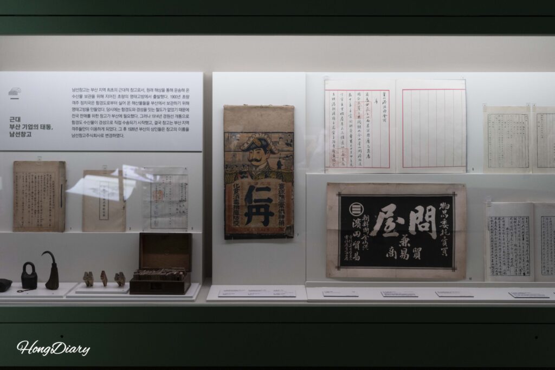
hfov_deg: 43.6
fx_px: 694
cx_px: 278
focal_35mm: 45
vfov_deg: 29.9
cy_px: 185
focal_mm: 45
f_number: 5.6
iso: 2000
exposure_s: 1/160
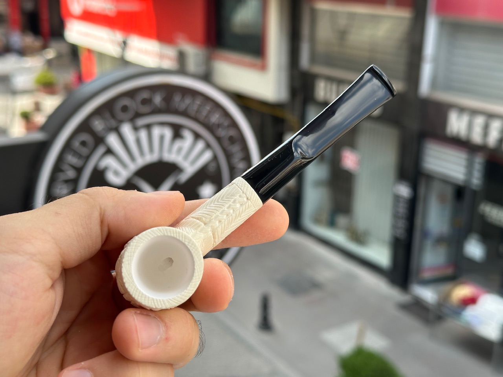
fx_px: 697
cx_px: 252
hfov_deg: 39.7
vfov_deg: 30.3
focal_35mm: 48
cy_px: 188
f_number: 1.78
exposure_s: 1/659
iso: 64
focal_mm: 6.86
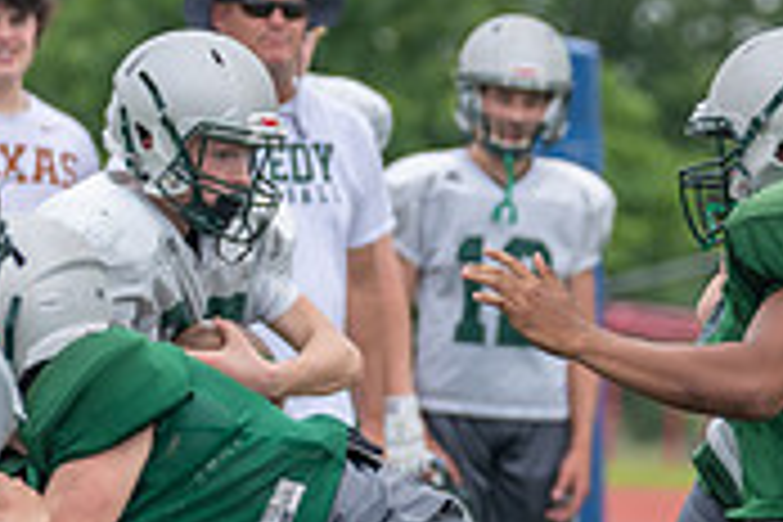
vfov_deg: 2.6
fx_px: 11440
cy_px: 394
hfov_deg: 3.9
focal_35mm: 526
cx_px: 590
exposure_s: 1/1250
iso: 160
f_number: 3.5
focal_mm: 158
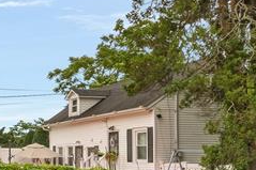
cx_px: -95
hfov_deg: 26.9
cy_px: 147
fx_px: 426
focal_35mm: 60
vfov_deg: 22.1
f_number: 20
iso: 500
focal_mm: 14
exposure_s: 1/125
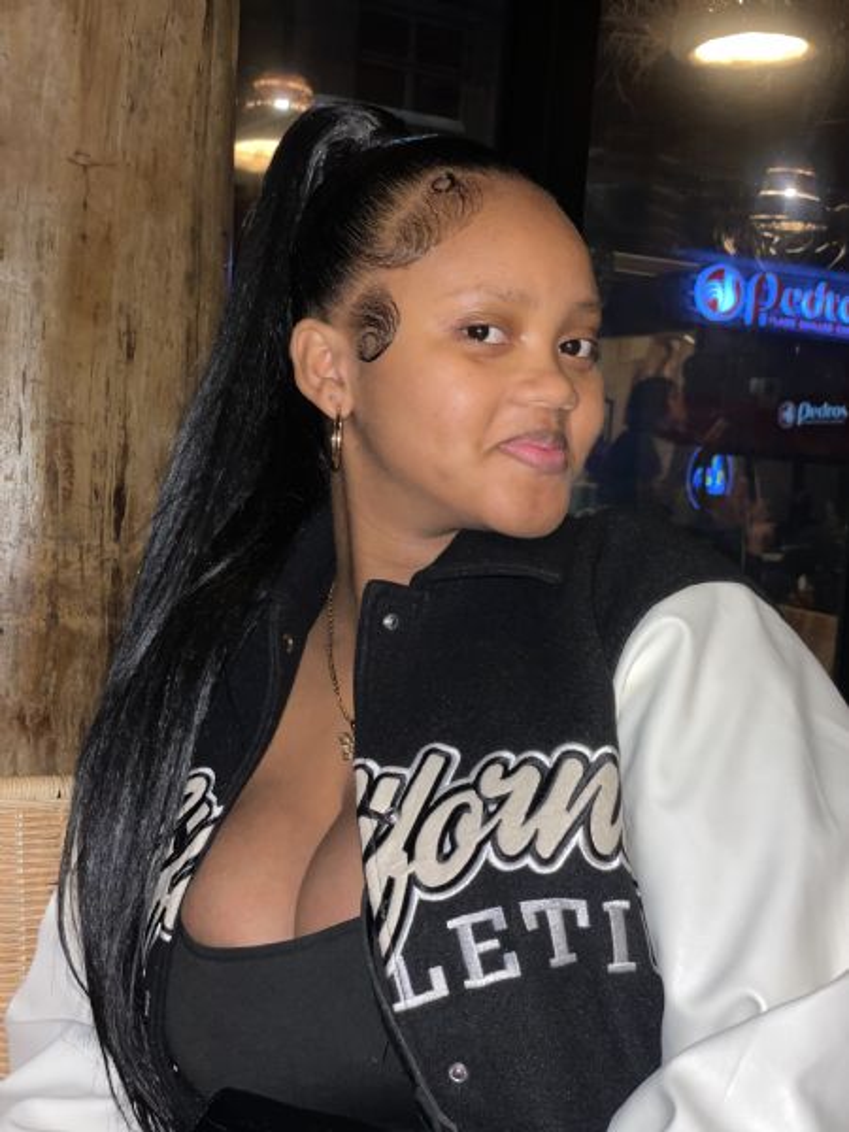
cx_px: 424
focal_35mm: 52
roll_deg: -4.9
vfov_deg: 36.8
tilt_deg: -0.2
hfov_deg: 28.0
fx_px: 1700
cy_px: 566
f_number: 2
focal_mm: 6
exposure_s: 1/21
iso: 80
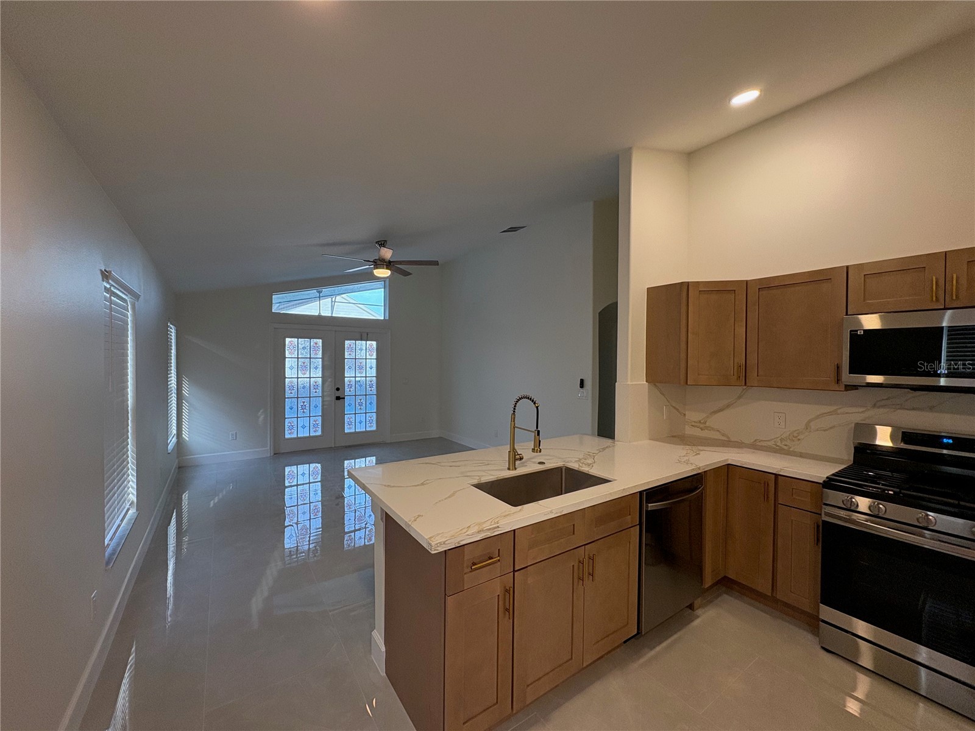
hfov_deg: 102.1
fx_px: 394
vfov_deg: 85.7
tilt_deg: -0.2
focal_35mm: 14
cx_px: 488
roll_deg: +0.2
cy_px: 366
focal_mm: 2.22
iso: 200
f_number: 2.2
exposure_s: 1/120
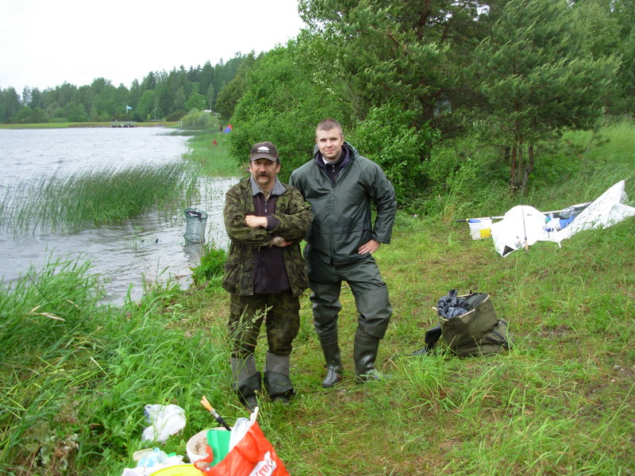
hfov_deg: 49.0
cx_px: 318
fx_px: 697
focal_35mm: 38
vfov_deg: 37.7
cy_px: 238
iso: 50
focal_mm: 6.3
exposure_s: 1/128
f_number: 2.9
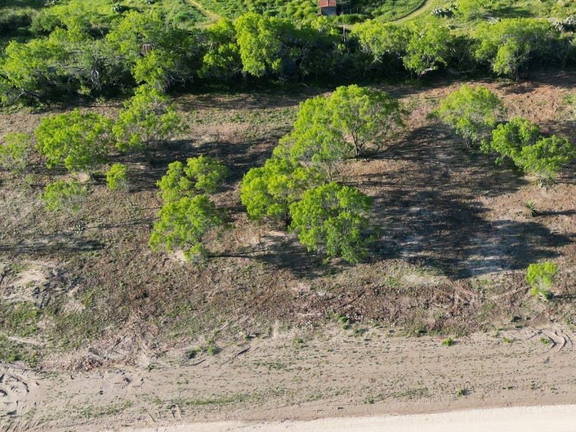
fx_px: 815
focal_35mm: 49
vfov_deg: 29.5
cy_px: 281
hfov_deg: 38.2
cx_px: 409
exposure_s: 1/1250
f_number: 1.7
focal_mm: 6.72
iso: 130
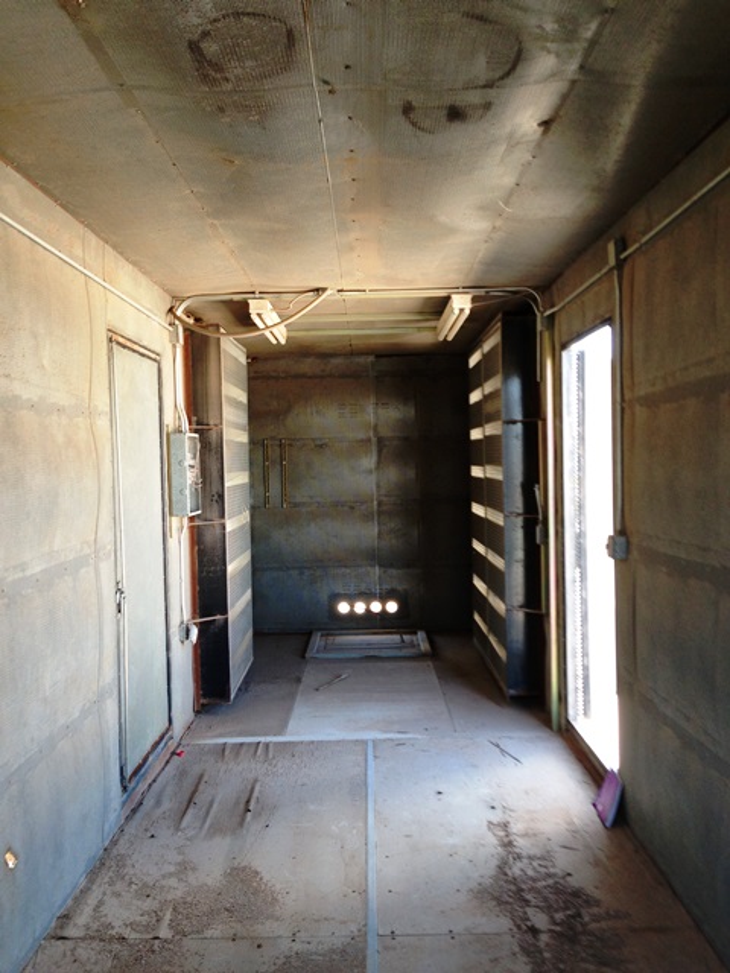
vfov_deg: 55.4
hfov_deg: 42.9
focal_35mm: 33
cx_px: 365
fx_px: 928
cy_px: 486
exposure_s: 1/40
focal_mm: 4.13
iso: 64
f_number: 2.4
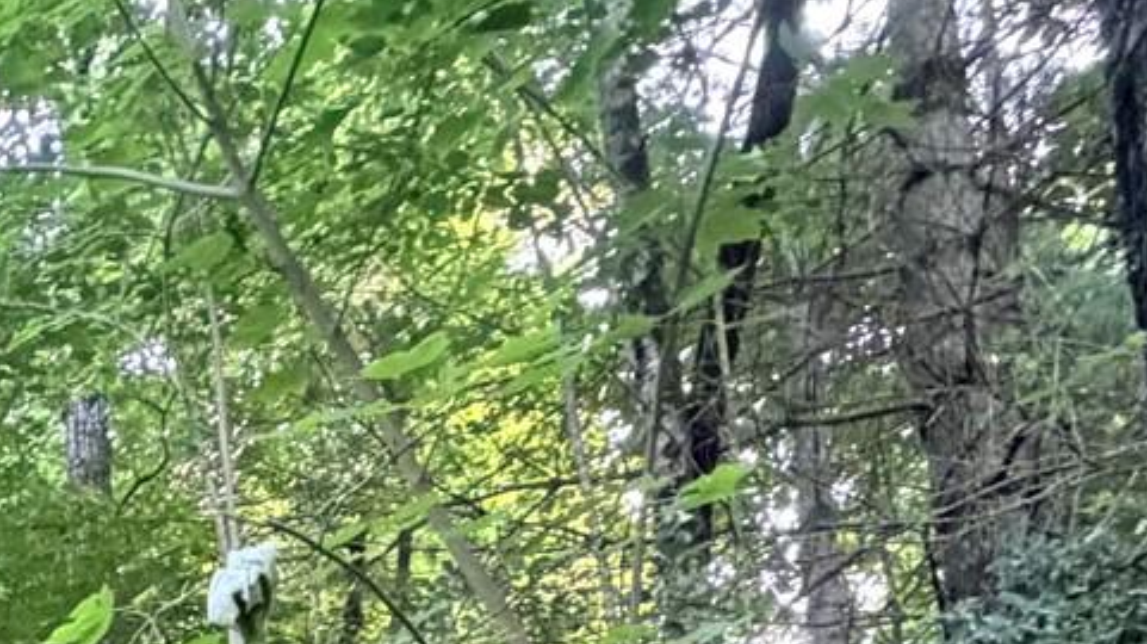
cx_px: -143
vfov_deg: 14.4
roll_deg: -2.1
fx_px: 1976
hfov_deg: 29.0
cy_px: 1393
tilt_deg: +12.2
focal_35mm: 65
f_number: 2.2
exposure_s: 1/60
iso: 640
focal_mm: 2.22
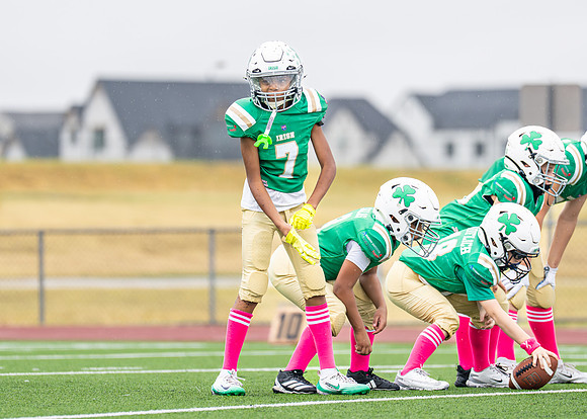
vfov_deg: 3.7
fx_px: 6499
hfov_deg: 5.2
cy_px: 183
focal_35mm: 390
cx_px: 275
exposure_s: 1/1000
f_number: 2.8
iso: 400
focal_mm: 200
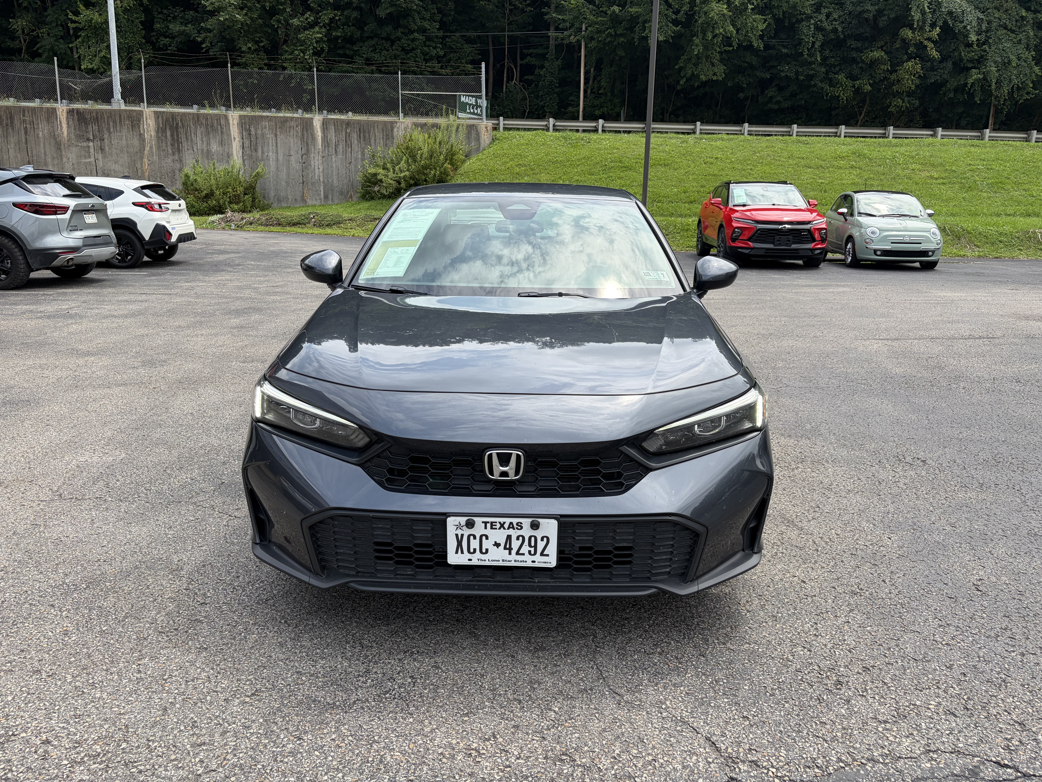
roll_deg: -0.4
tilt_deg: -12.1
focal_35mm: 26
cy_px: 391
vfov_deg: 53.1
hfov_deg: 67.3
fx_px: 783
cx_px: 521
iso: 50
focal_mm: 5.96
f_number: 1.6
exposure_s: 1/1587
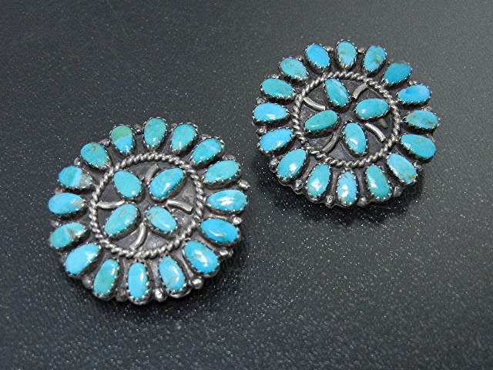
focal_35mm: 52
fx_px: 741
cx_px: 246
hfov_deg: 36.8
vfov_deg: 28.0
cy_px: 185
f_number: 7.8
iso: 800
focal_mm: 9.3
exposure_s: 1/30
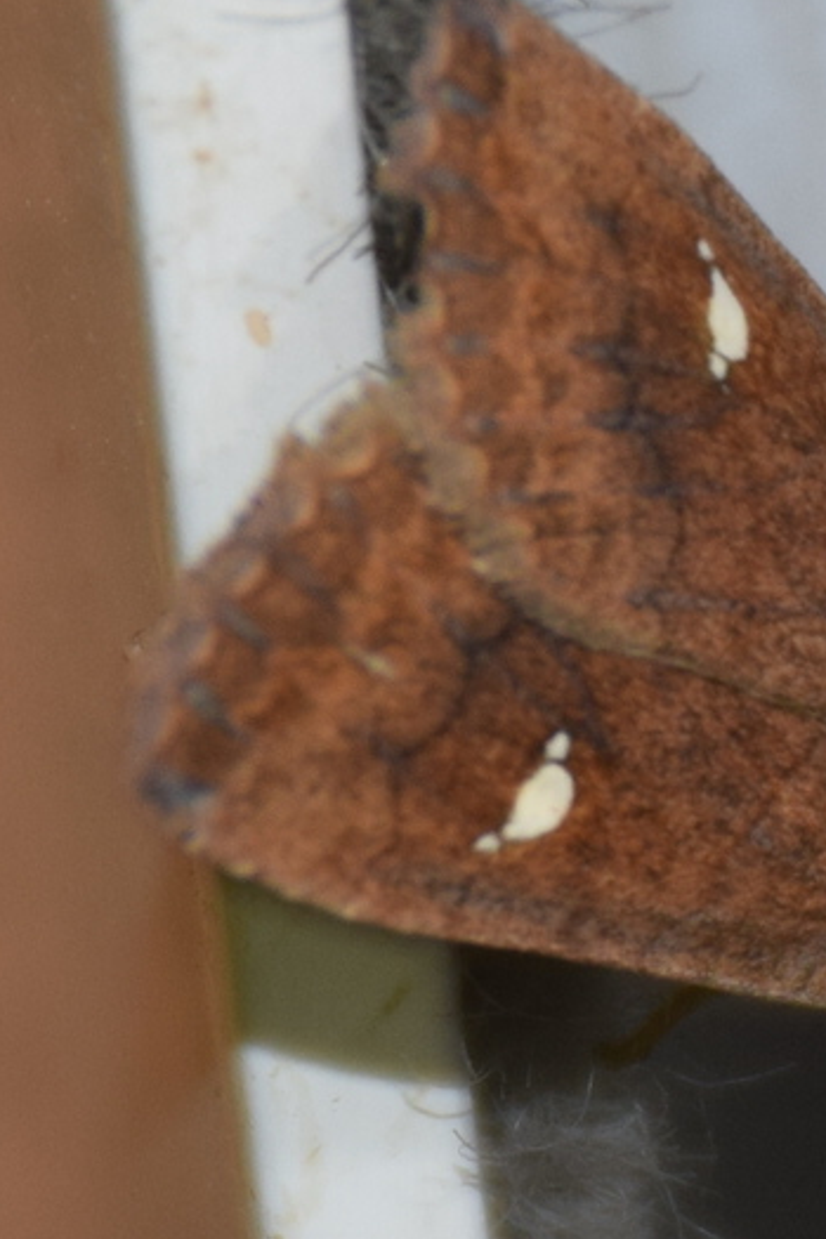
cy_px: 599
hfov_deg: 3.6
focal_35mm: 384
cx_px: 658
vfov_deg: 5.4
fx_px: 13215
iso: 320
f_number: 5.6
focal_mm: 140
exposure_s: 1/60
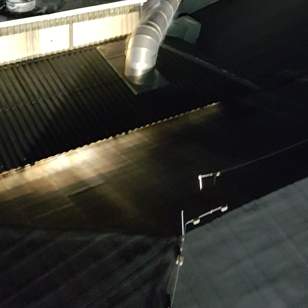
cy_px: 9
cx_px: 121
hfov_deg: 33.9
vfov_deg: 31.7
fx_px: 503
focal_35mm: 50
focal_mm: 4.2
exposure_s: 1/17
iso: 1250
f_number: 1.7
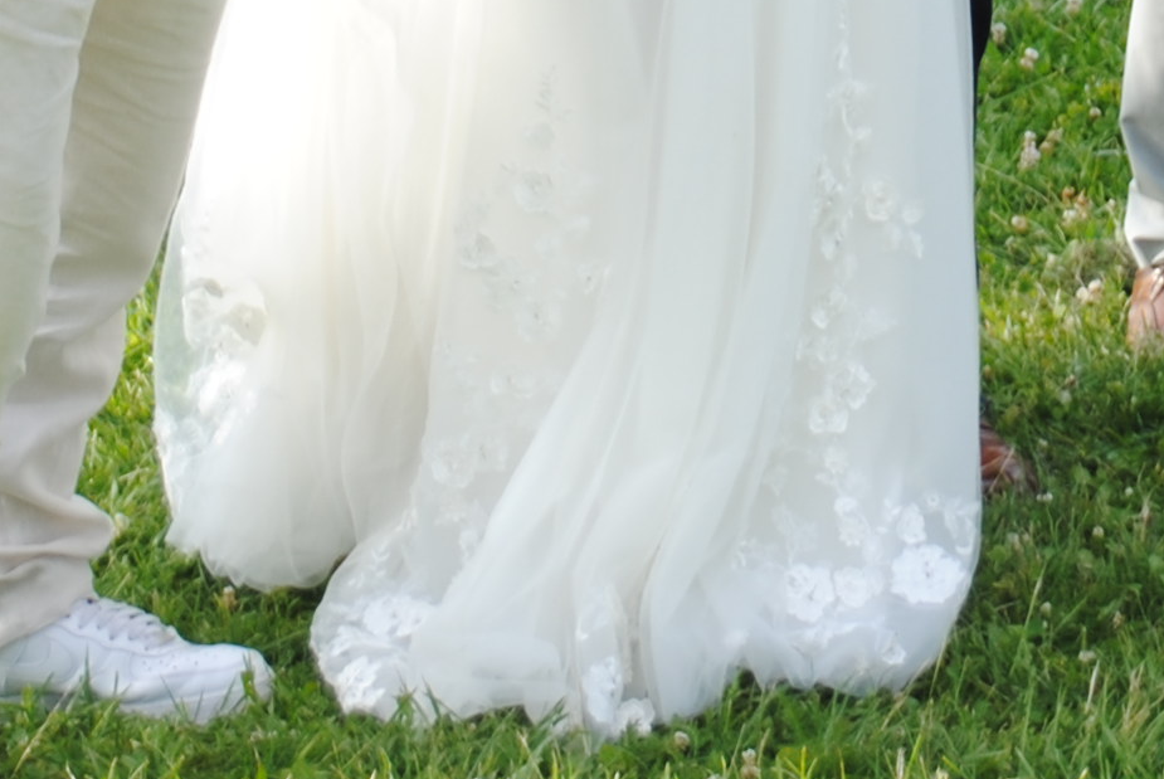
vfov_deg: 6.7
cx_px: 1106
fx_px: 6506
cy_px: -722
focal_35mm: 201
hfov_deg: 10.2
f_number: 6.3
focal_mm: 32
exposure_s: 1/160
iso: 100
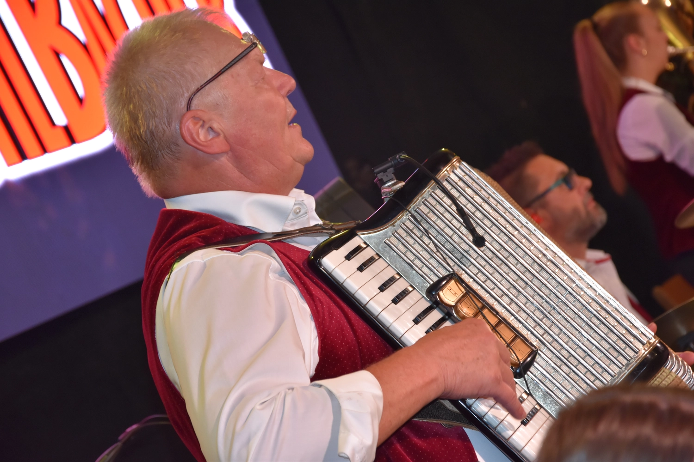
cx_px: 347
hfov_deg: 16.1
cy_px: 231
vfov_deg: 10.8
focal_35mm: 128
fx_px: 2458
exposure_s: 1/60
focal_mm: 85
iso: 1000
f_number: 5.6
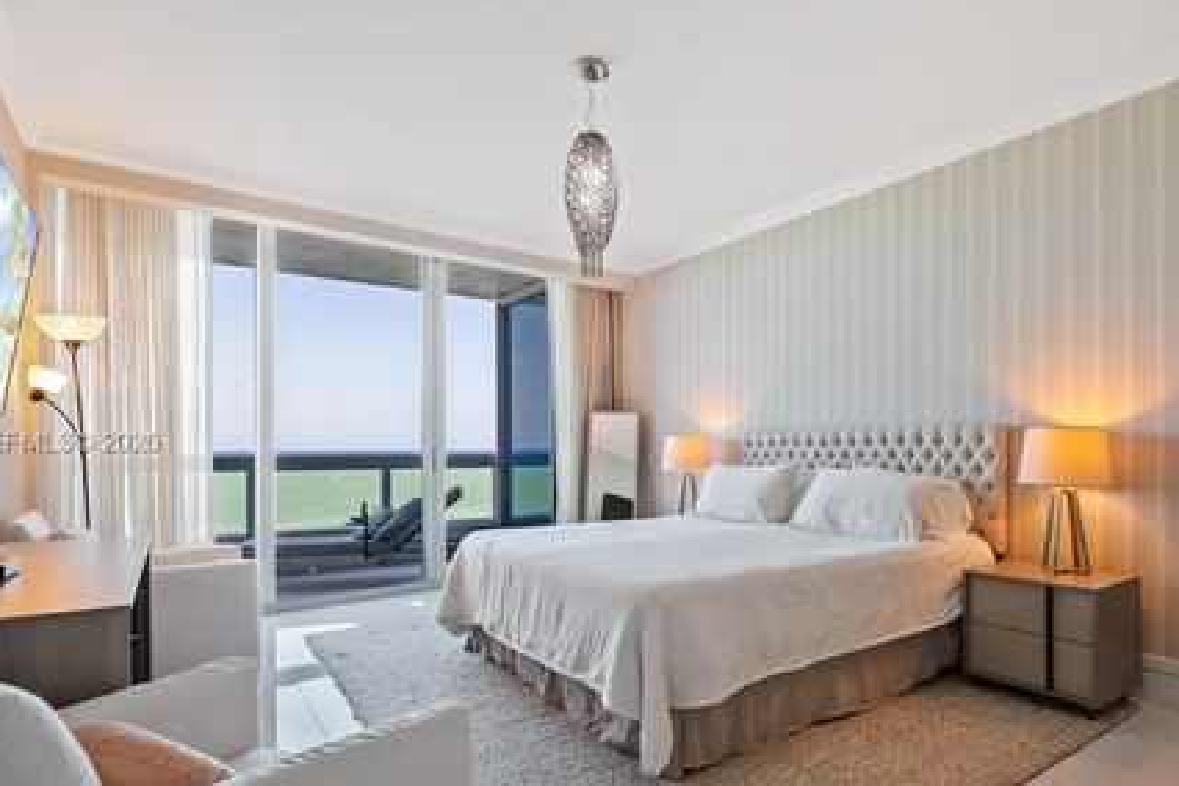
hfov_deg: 80.4
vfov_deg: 59.3
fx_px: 688
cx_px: 700
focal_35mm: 21
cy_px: 444
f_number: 8
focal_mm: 14
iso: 200
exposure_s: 1/5
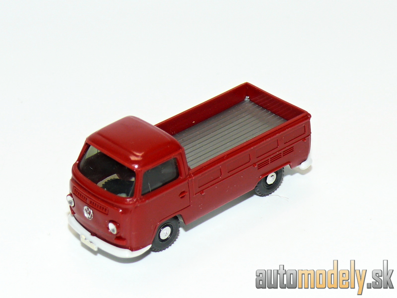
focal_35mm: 125
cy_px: 149
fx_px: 1434
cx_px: 198
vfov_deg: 11.9
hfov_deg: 15.8
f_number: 4
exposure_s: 1/30
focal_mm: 14.8
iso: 100
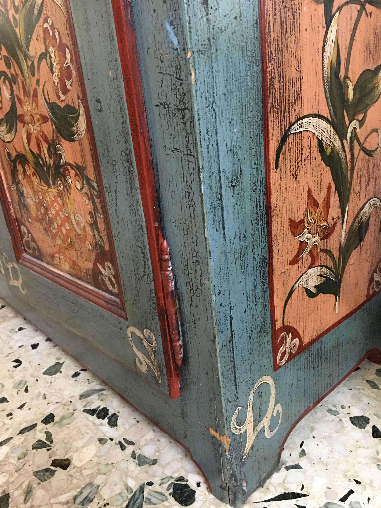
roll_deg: +7.2
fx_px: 426
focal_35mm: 29
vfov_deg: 61.7
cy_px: 254
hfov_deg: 48.2
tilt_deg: -23.2
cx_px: 190
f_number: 2.2
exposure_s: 1/8
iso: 125
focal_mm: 4.15
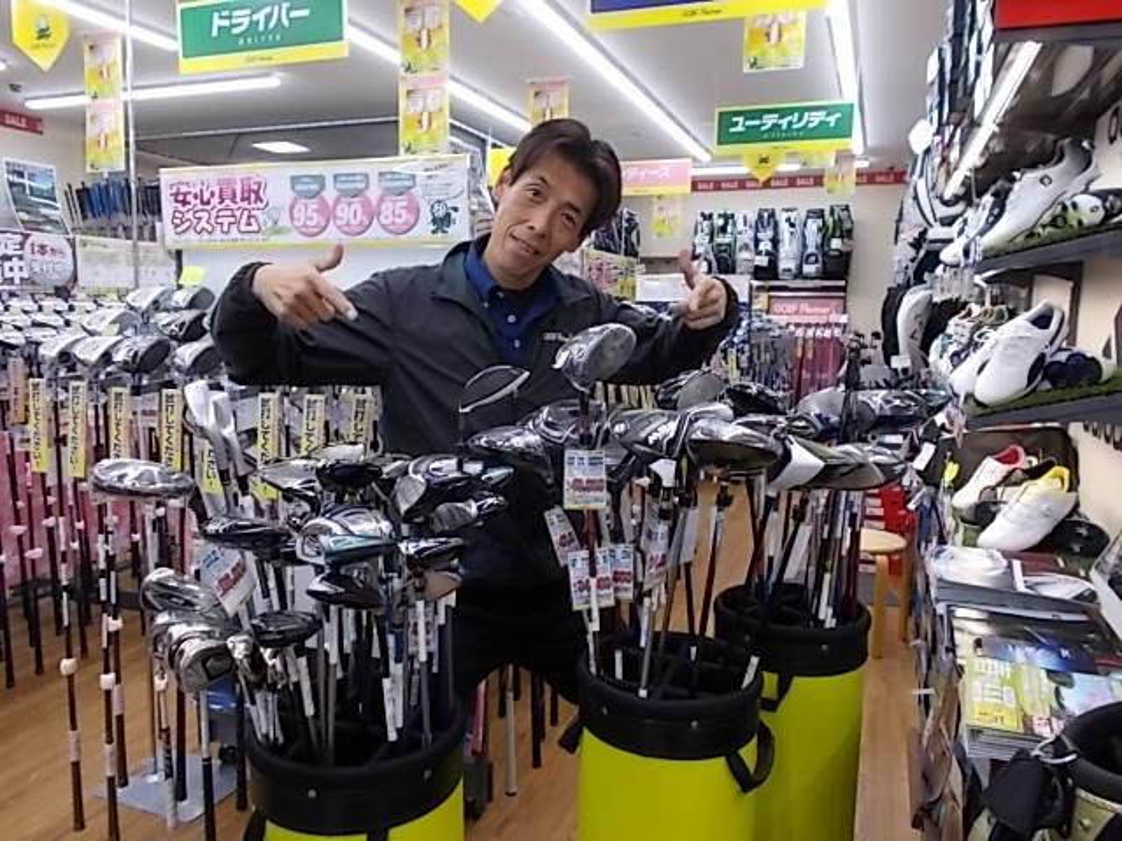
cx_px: 561
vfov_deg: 53.1
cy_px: 420
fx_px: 843
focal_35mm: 26
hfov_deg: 67.3
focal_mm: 4.6
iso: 80
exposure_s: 1/25
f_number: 3.2
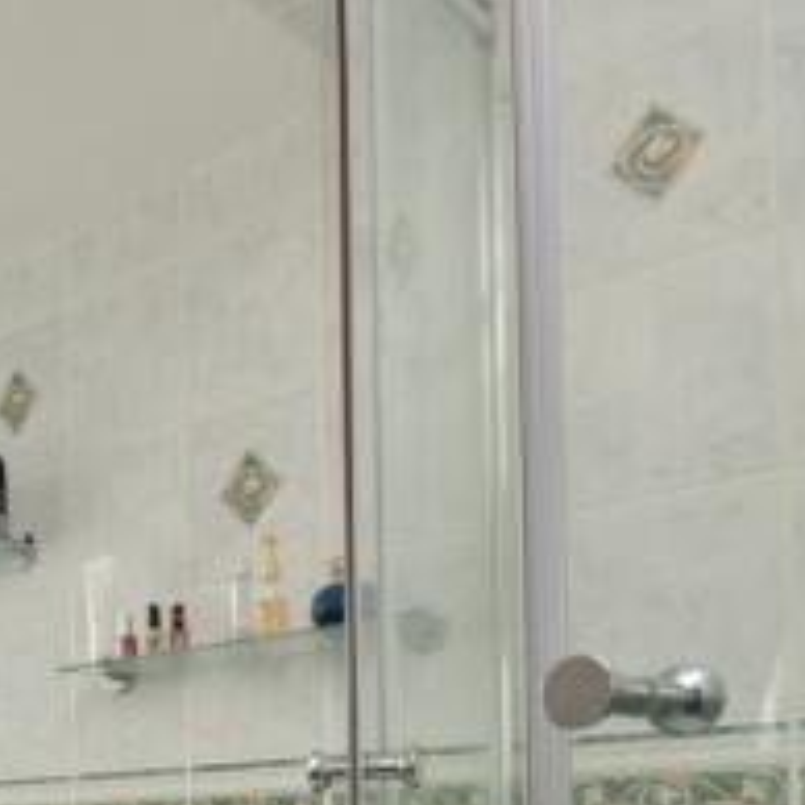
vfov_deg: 35.0
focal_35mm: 43
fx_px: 1131
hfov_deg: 30.5
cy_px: 830
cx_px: -253
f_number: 9
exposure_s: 1/6
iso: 200
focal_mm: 10
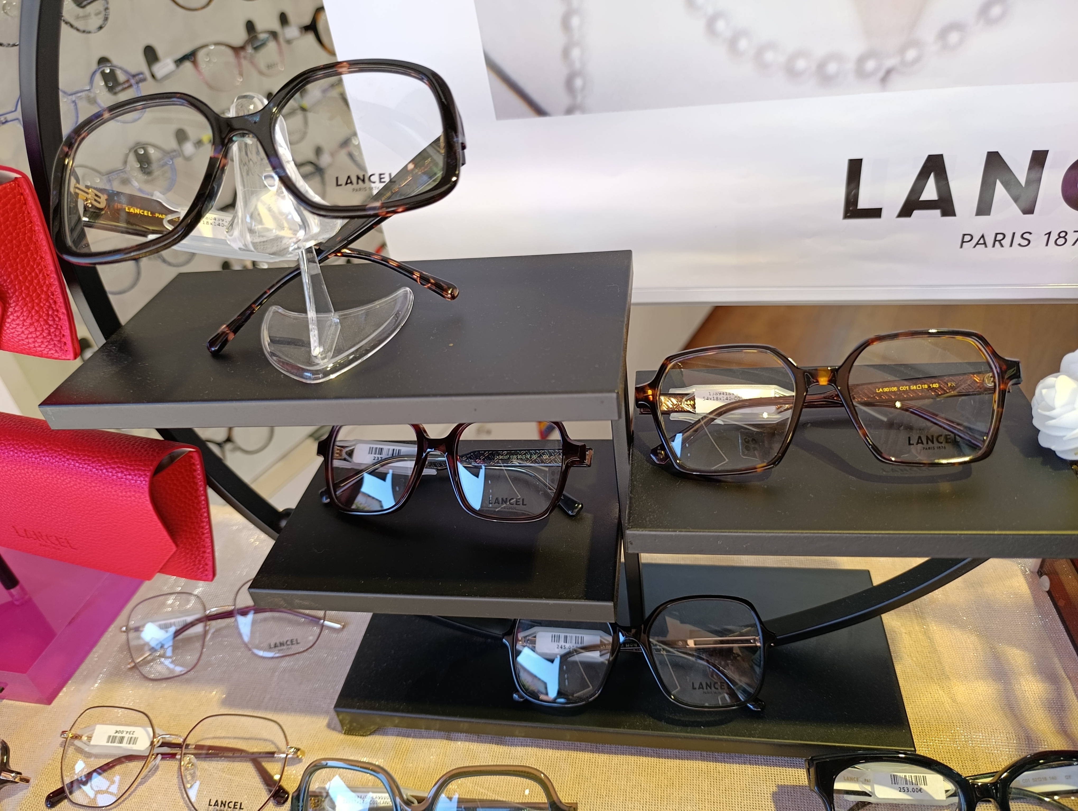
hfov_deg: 73.8
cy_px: 406
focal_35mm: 23
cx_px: 539
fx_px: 717
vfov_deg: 59.0
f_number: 1.65
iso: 269
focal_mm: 6.11
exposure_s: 1/100
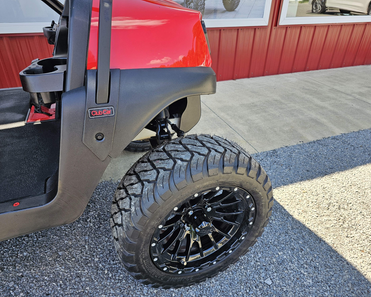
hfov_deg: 70.3
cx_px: 190
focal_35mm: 24
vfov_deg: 58.8
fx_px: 264
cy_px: 148
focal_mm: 6.3
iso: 20
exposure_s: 1/180
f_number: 1.7
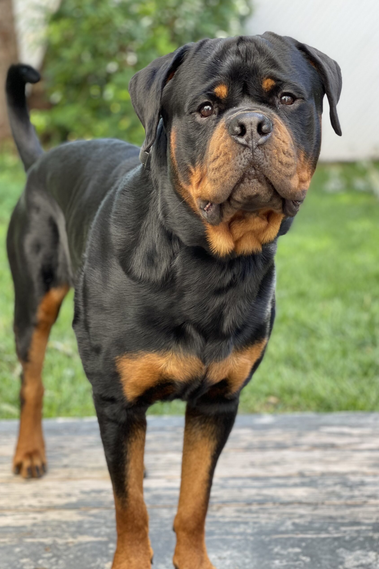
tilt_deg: -12.3
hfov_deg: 20.3
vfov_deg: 30.1
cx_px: 197
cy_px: 285
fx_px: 1058
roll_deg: +0.9
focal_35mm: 67
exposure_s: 1/121
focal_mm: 7.5
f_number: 2.2
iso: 80
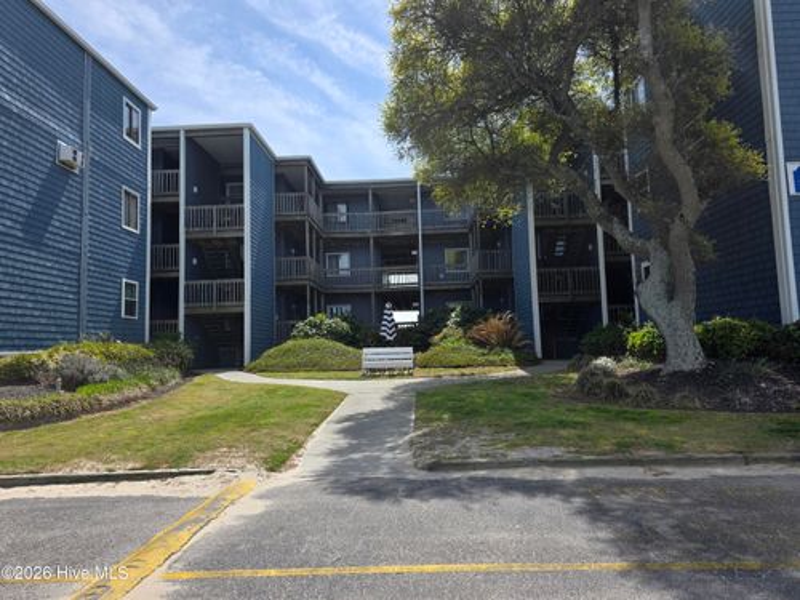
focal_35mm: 23
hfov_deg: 73.9
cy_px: 300
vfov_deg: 58.9
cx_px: 400
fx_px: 532
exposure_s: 1/5296
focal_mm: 6.3
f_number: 1.7
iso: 80
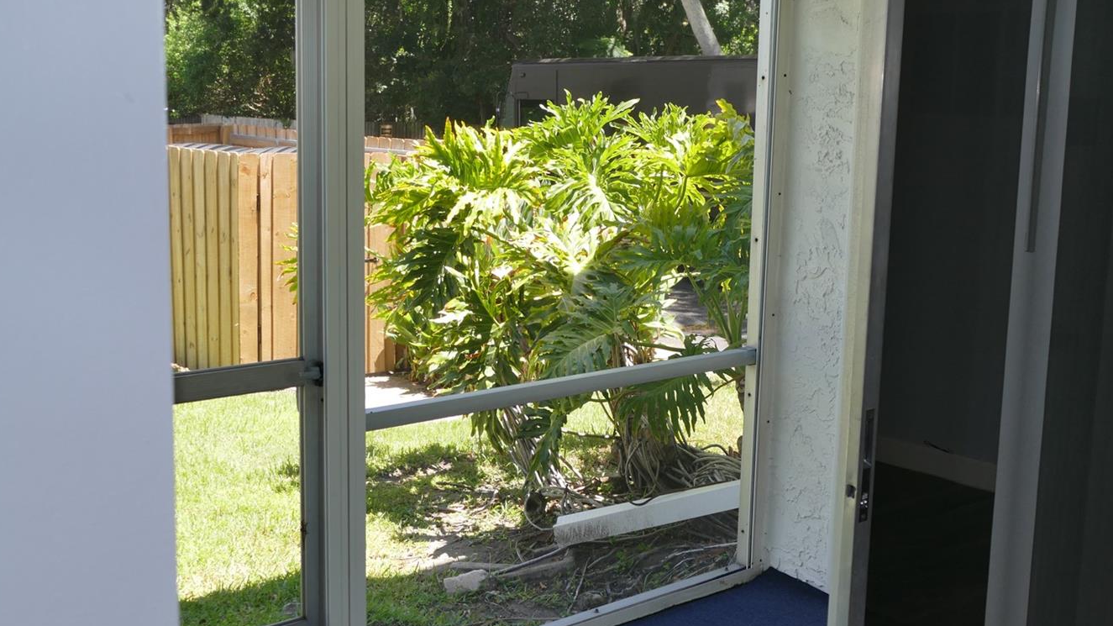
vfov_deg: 27.7
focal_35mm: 43
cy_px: 297
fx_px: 1269
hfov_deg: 47.2
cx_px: 647
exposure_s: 1/250
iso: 125
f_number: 3.1
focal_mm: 12.38
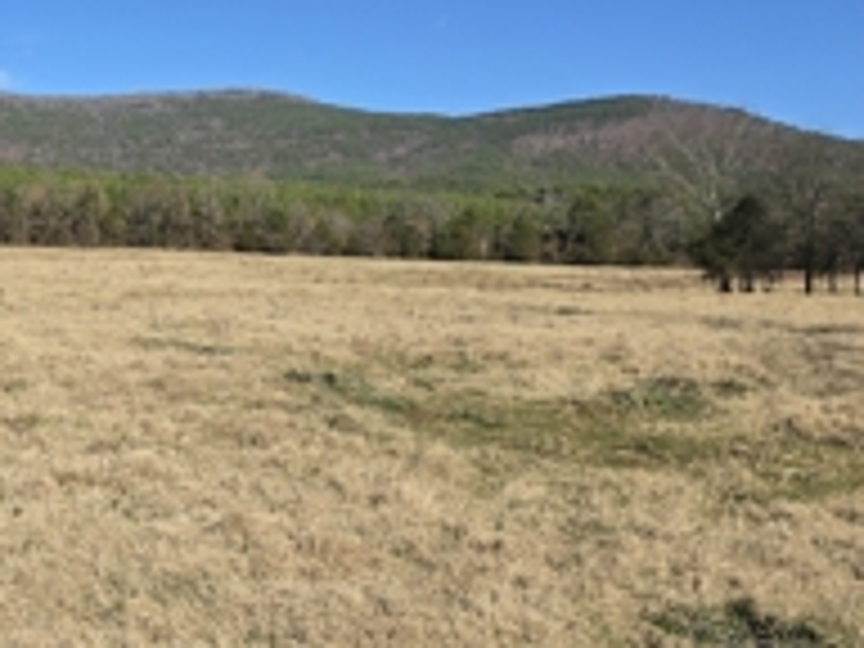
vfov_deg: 30.2
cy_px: 256
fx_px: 1198
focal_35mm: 48
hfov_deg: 35.8
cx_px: 0
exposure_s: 1/1070
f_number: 1.7
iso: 12
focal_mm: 6.3
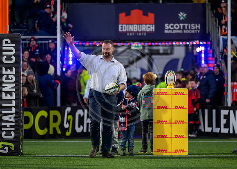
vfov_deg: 6.8
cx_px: 127
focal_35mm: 212
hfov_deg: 9.5
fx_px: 1425
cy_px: 84
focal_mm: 200
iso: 3200
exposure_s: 1/1000
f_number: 3.2
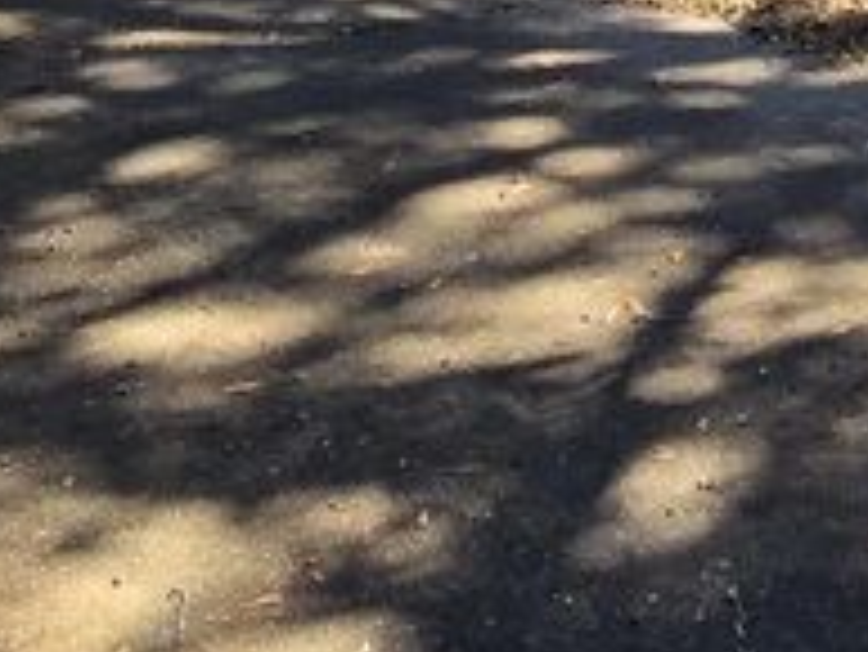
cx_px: 688
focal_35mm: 69
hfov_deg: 27.6
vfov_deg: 17.3
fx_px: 1731
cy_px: -526
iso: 50
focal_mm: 2.2
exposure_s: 1/525
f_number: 2.2
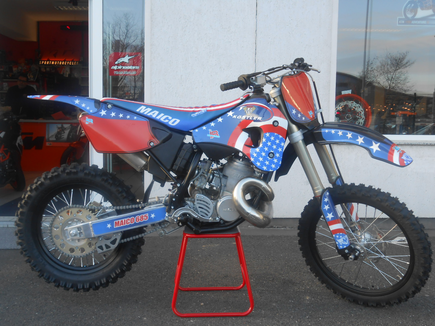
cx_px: 218
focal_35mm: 38
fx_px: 478
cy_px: 163
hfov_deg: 49.0
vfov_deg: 37.7
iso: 80
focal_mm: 6.8
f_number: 4.2
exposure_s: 1/50
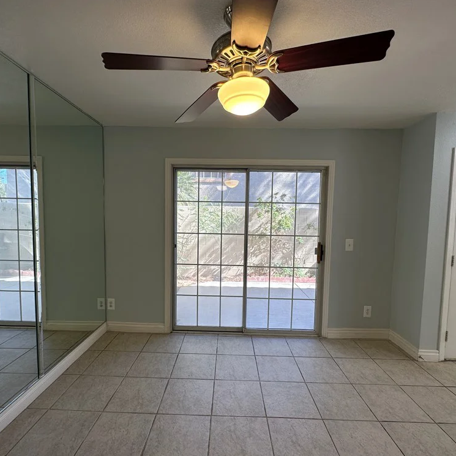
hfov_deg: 83.9
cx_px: 222
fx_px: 253
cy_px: 233
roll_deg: -0.7
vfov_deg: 84.0
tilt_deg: -4.3
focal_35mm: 17
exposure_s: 1/120
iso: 50
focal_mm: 2.22
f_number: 2.2
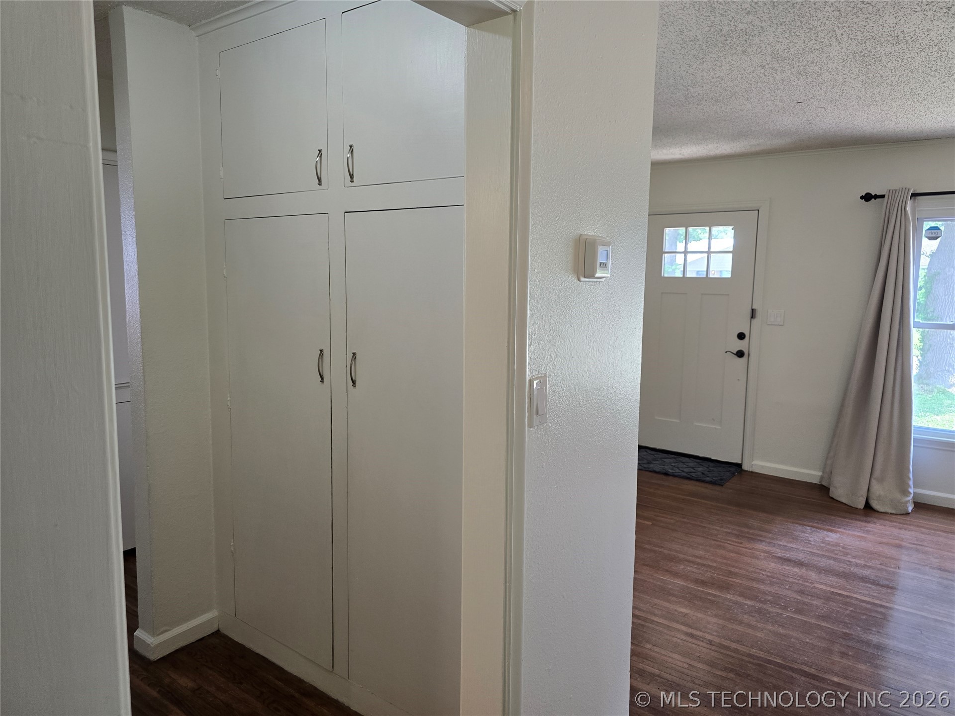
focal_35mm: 23
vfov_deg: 58.9
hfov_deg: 73.9
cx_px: 478
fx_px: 635
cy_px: 358
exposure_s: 1/120
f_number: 1.7
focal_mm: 6.3
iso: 125
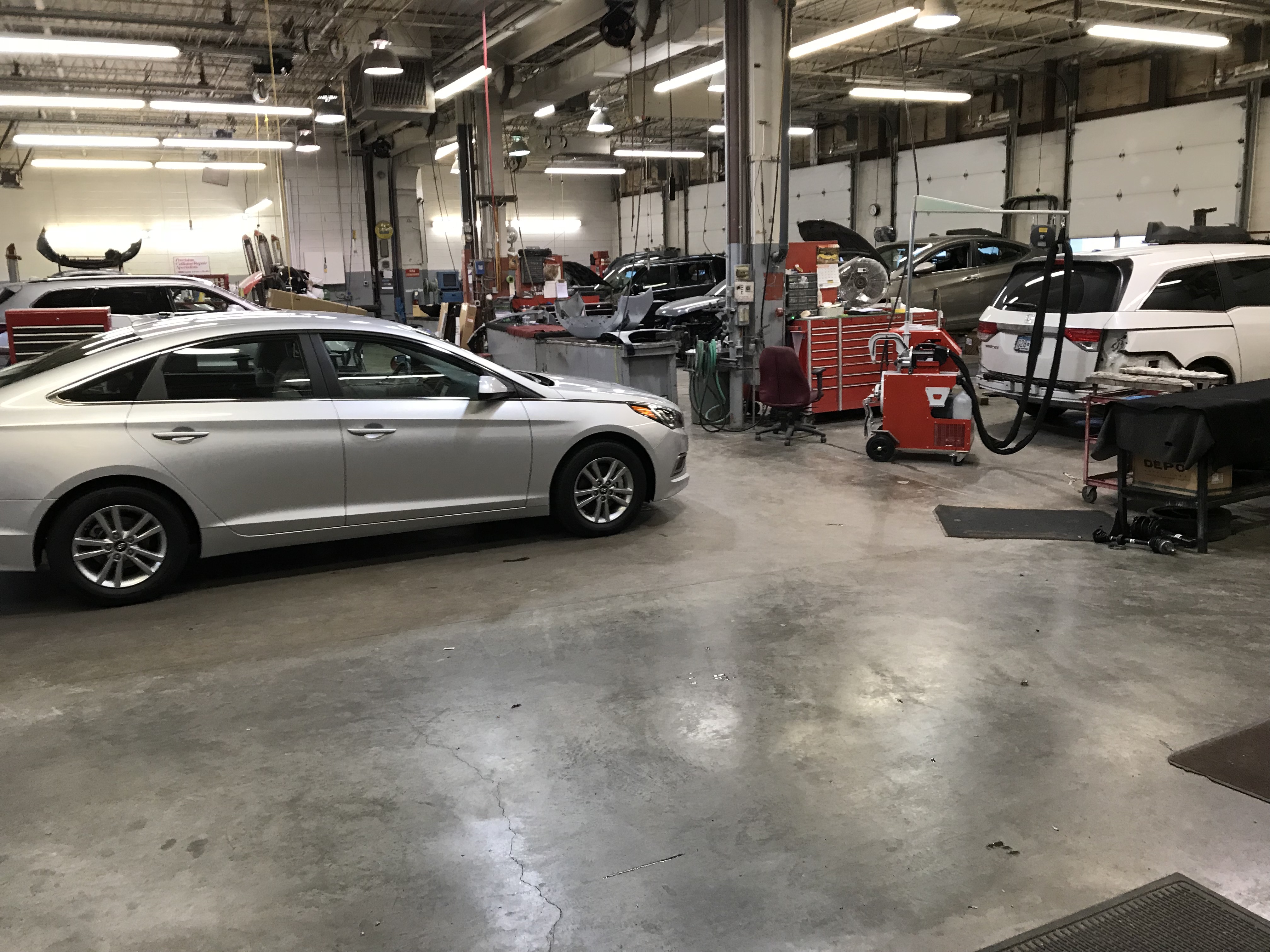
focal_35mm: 28
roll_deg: +0.2
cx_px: 635
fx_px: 1027
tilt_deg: -11.9
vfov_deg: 49.7
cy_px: 476
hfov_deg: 63.4
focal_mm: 3.99
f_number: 1.8
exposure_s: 1/30
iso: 40
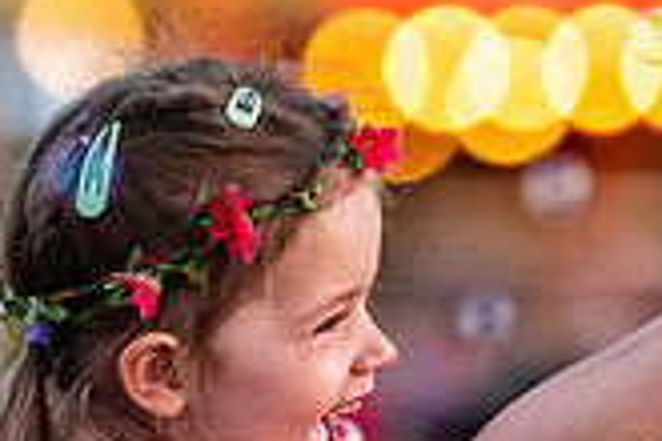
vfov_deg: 1.5
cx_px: 283
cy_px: -46
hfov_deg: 2.3
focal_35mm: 906
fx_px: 16659
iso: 800
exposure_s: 1/1000
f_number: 2.8
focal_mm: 190
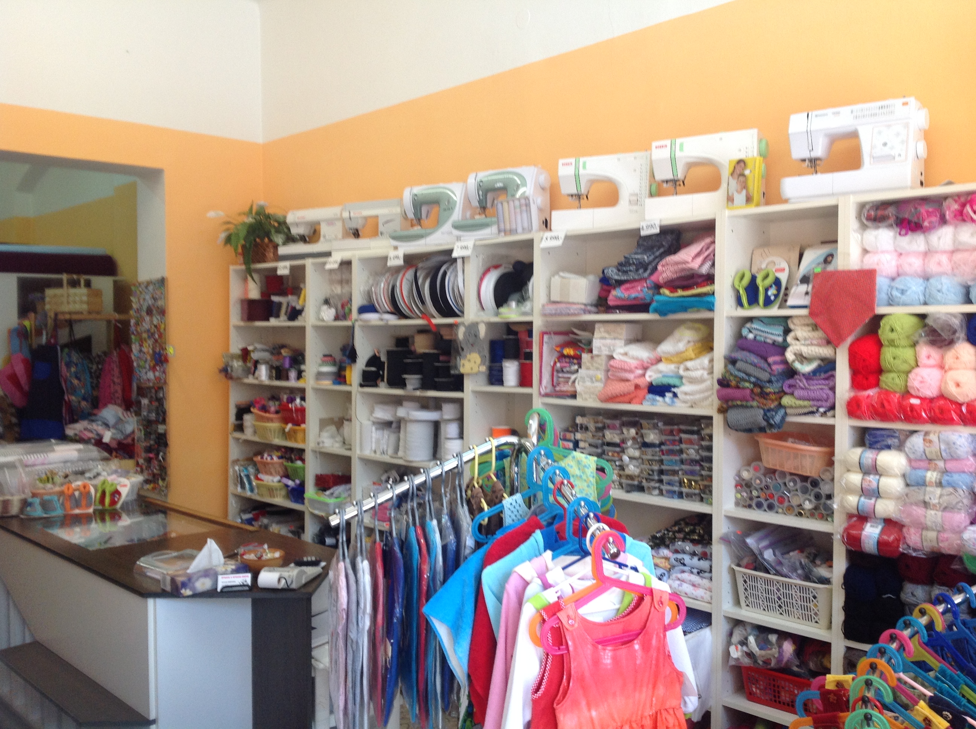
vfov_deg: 40.6
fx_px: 985
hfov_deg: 52.7
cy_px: 364
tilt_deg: -1.8
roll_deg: +0.0
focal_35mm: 35
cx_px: 488
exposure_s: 1/50
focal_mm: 4.28
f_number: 2.4
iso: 64
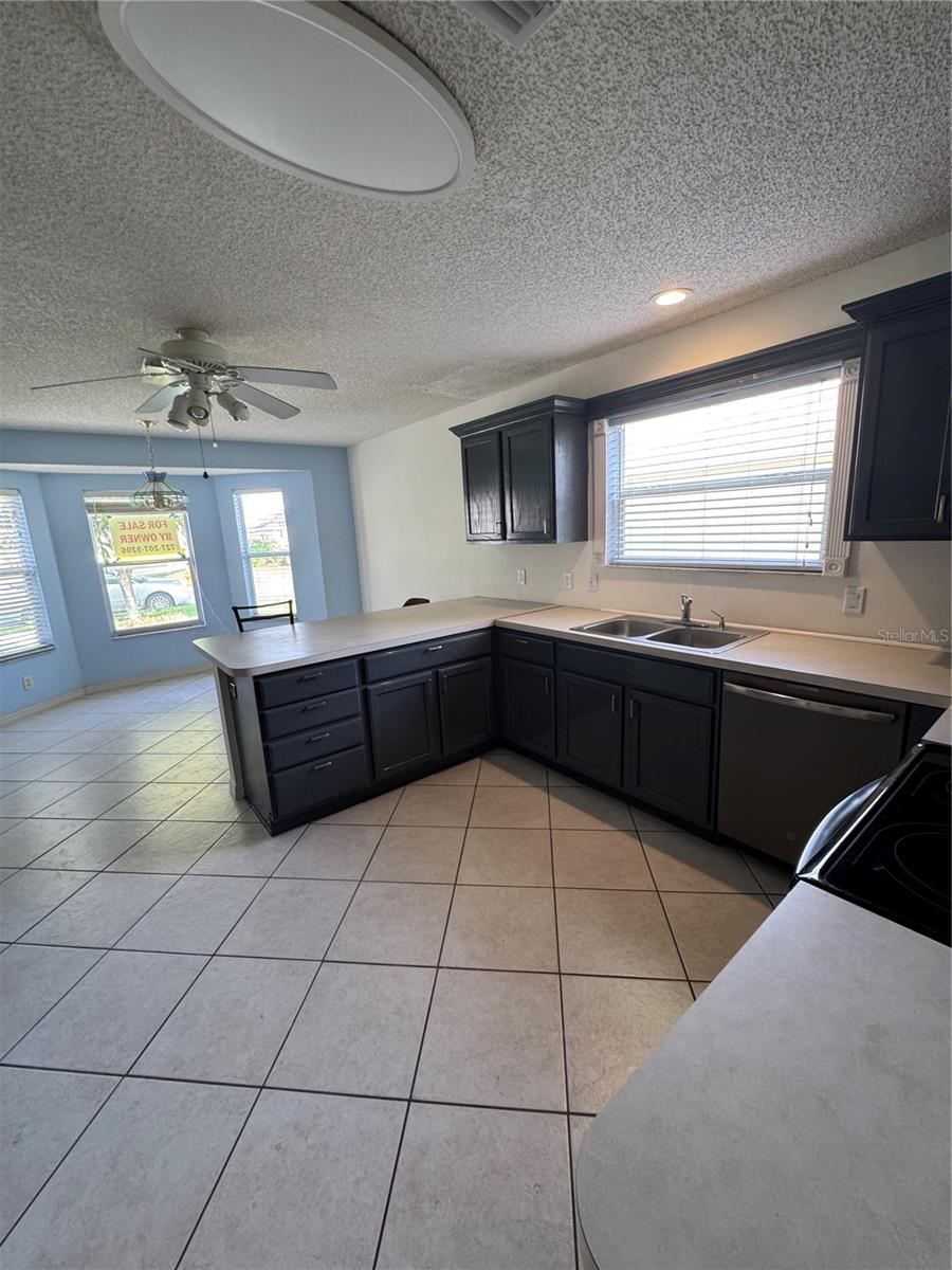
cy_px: 635
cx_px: 476
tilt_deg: -11.3
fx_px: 513
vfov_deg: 102.1
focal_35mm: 14
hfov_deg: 85.7
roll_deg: +3.8
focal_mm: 2.22
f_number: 2.2
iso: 200
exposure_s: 1/60
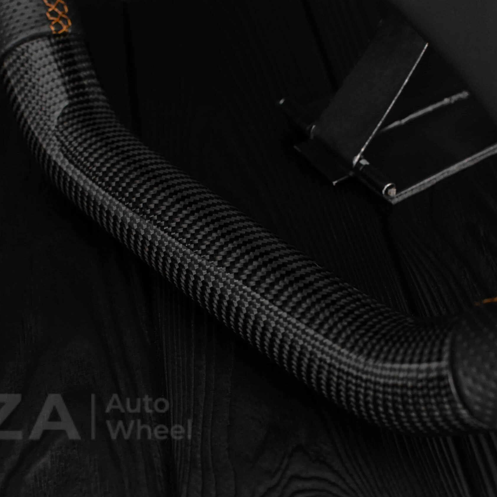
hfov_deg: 25.5
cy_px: 251
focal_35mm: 68
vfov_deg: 25.5
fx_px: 1099
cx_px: 252
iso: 500
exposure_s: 1/125
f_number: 6.3
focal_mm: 35
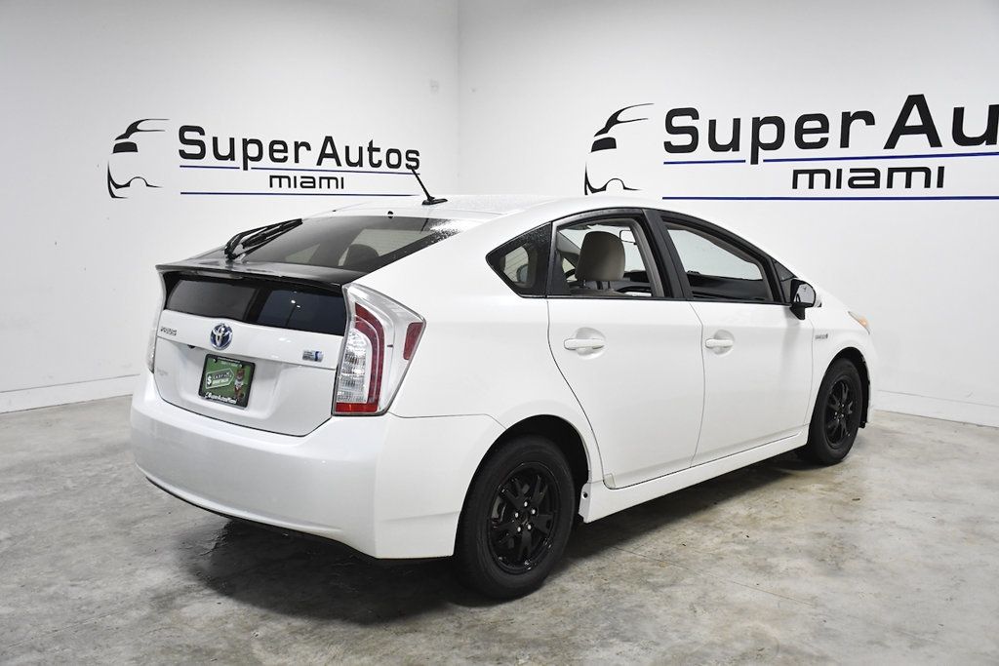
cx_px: 500
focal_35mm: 36
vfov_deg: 36.9
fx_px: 999
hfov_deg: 53.1
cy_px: 333
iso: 2500
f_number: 4.5
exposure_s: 1/640
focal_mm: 24
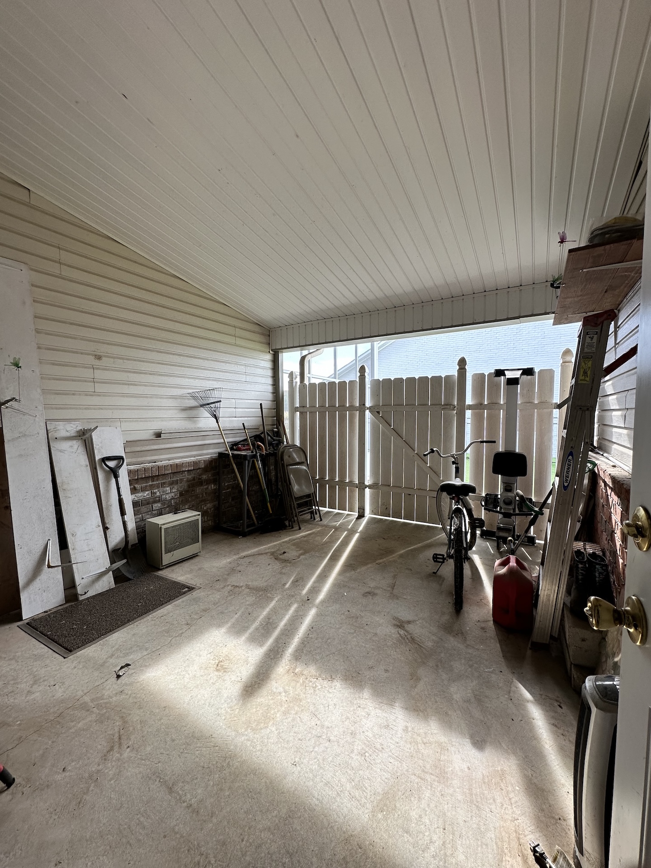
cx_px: 326
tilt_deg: -3.0
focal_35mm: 14
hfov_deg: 85.7
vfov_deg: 102.1
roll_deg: -0.3
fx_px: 351
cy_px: 434
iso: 64
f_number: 2.2
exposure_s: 1/99
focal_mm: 2.22
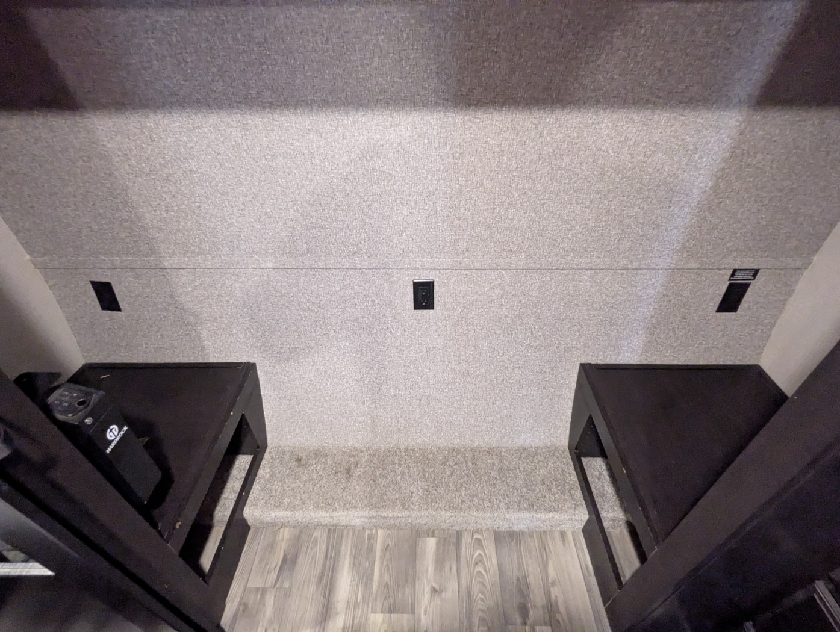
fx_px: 389
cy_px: 316
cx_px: 420
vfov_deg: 78.2
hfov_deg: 94.4
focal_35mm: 16
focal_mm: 2.35
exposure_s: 1/23.8
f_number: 2.2
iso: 1898
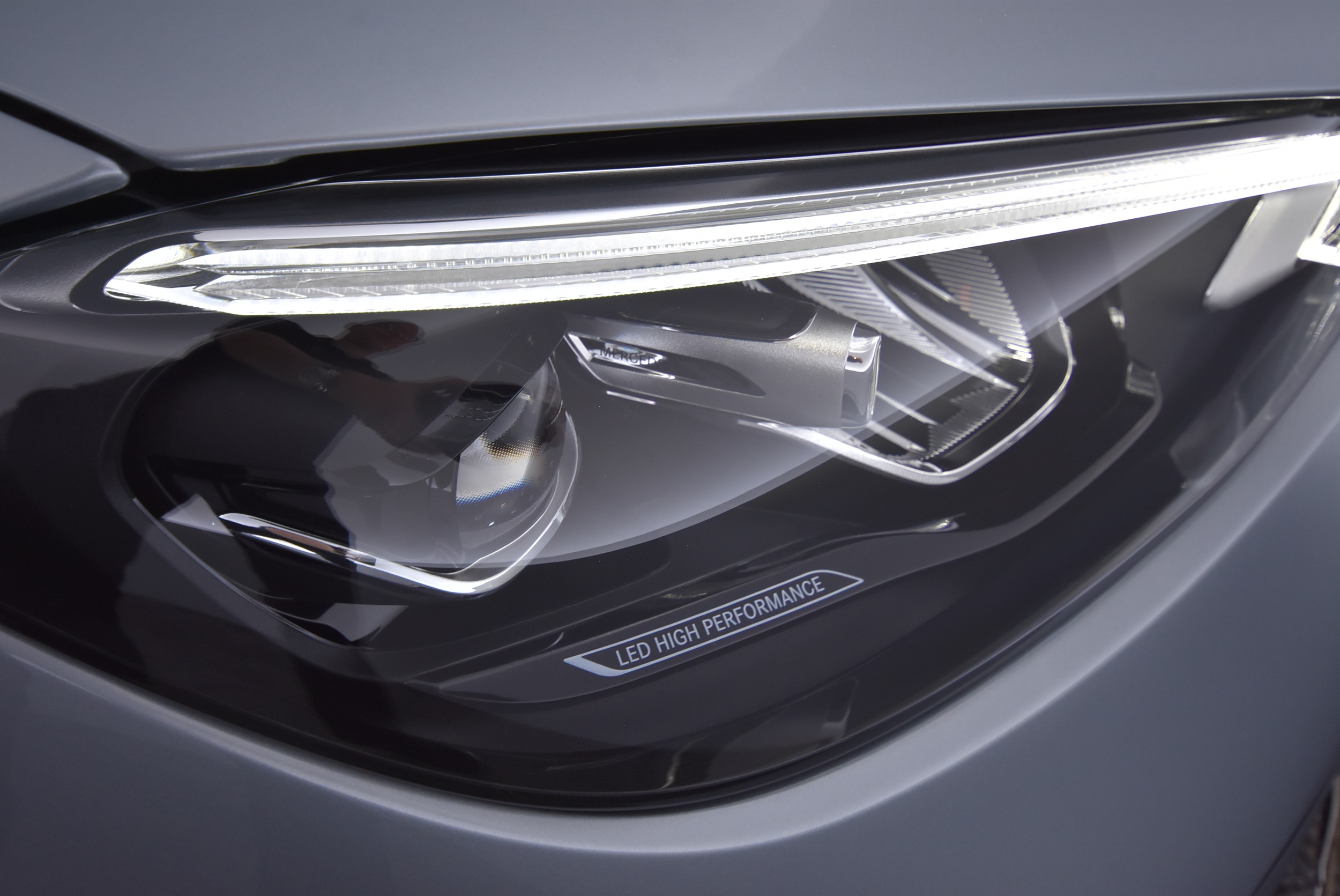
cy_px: 448
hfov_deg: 61.9
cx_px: 670
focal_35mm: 30
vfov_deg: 43.7
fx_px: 1117
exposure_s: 1/60
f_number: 5.6
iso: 800
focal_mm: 20
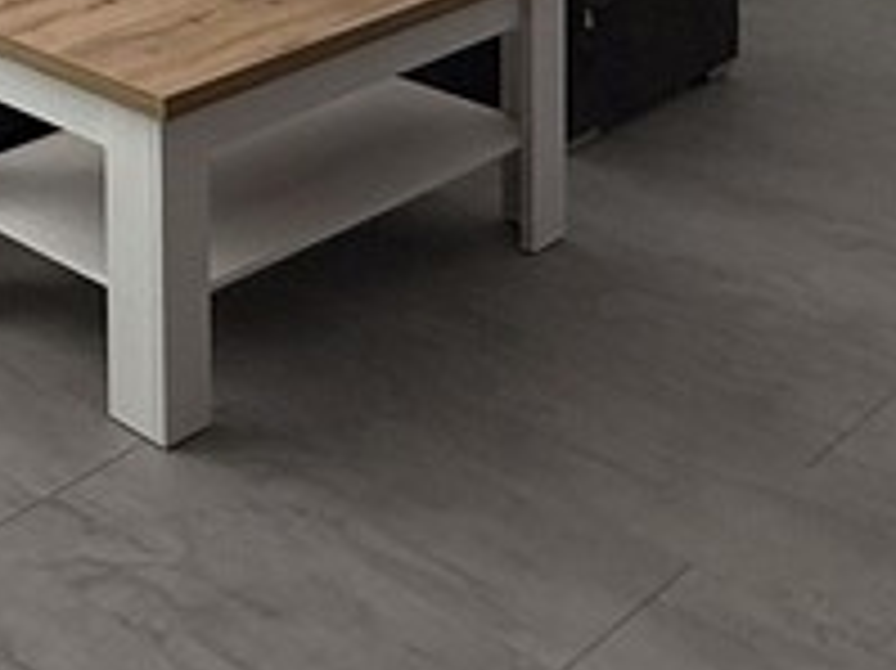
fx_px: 1863
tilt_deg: -3.2
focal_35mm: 72
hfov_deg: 23.1
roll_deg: +1.2
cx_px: -360
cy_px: -540
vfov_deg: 16.9
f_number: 2.2
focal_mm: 2.22
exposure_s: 1/99
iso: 80
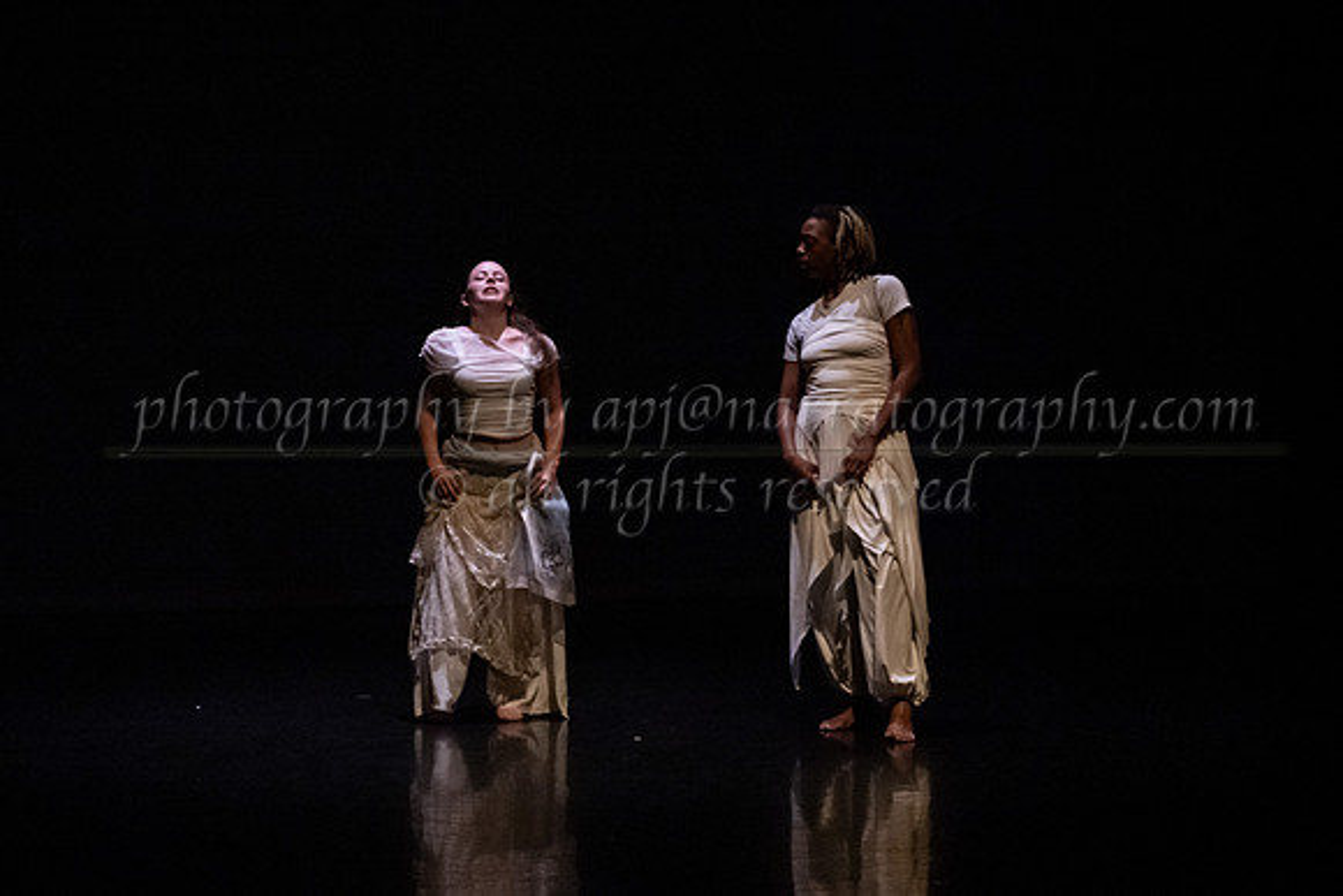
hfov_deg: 23.3
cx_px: 594
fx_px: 3256
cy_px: 470
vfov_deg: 15.7
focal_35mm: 87
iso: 6400
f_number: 4
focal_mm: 75
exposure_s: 1/400
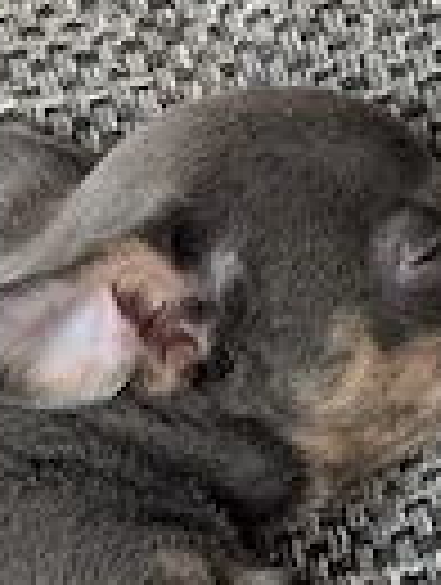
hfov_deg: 9.8
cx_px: -40
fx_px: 2540
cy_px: 729
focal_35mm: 150
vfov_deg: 12.8
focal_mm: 6.9
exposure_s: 1/100
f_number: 1.68
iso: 861
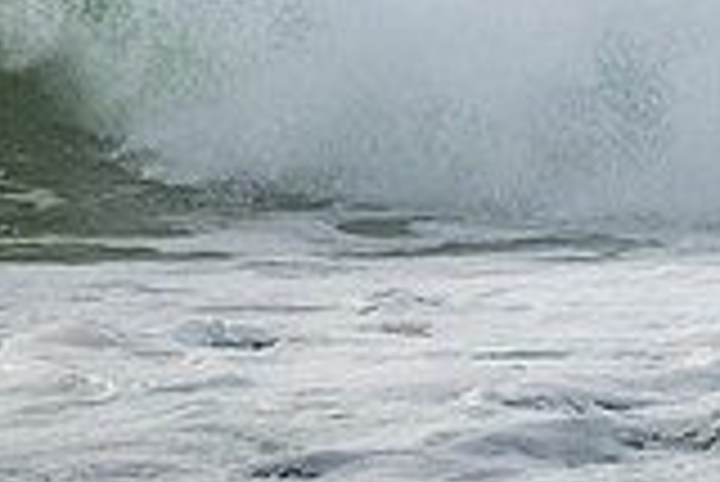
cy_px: -182
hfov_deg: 0.7
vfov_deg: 0.5
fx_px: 58131
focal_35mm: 2904
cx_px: 608
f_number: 11
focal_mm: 800
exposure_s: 1/2500
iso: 1400
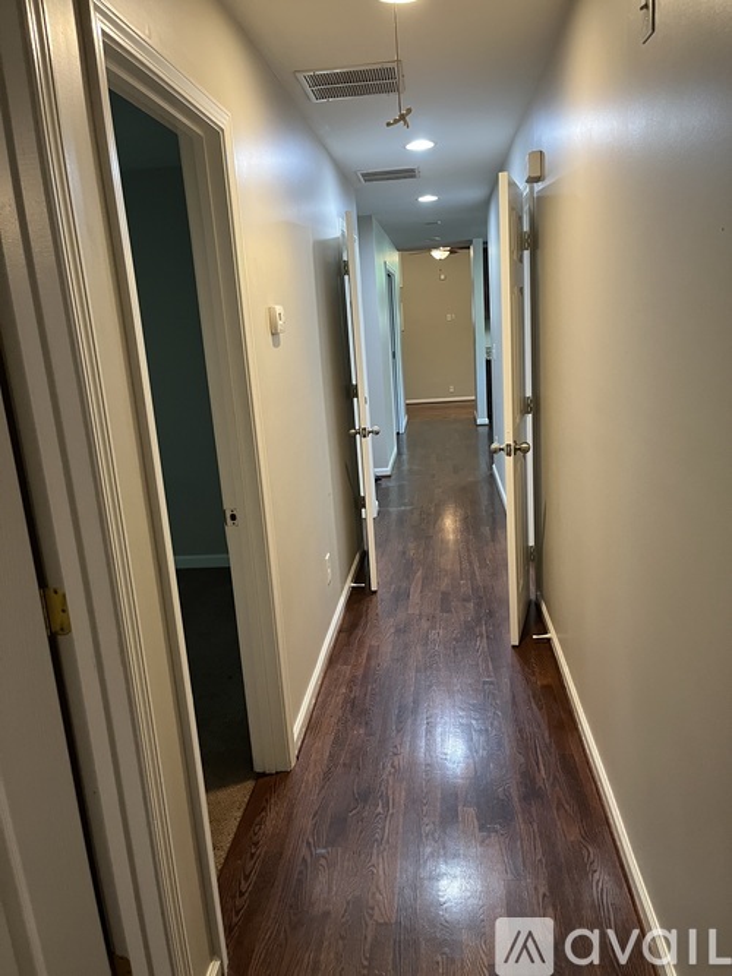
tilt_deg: -11.8
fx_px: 733
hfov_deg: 53.0
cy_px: 488
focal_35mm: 26
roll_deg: +4.5
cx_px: 366
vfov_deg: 67.3
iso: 250
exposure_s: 1/60
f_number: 1.6
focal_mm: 5.1
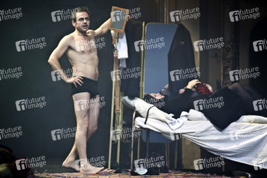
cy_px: 89
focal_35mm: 145
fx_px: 1075
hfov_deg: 14.2
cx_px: 134
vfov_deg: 9.5
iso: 1600
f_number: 4
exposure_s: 1/80
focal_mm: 145
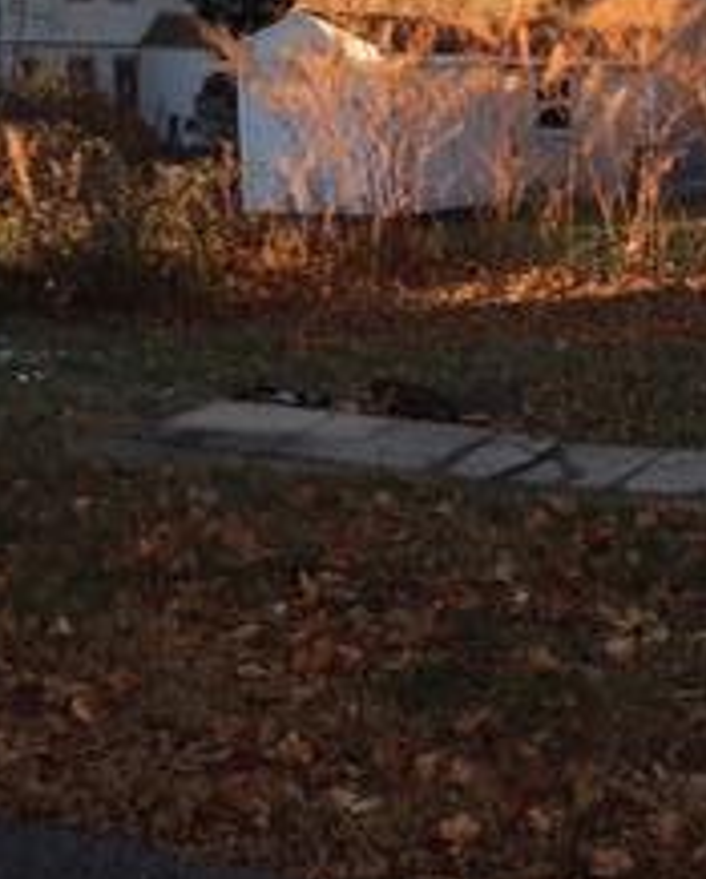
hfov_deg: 17.8
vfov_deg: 23.0
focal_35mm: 83
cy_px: 480
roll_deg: -1.3
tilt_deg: -10.6
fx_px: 2163
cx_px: 787
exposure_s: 1/403
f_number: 2.2
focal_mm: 4.15
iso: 32
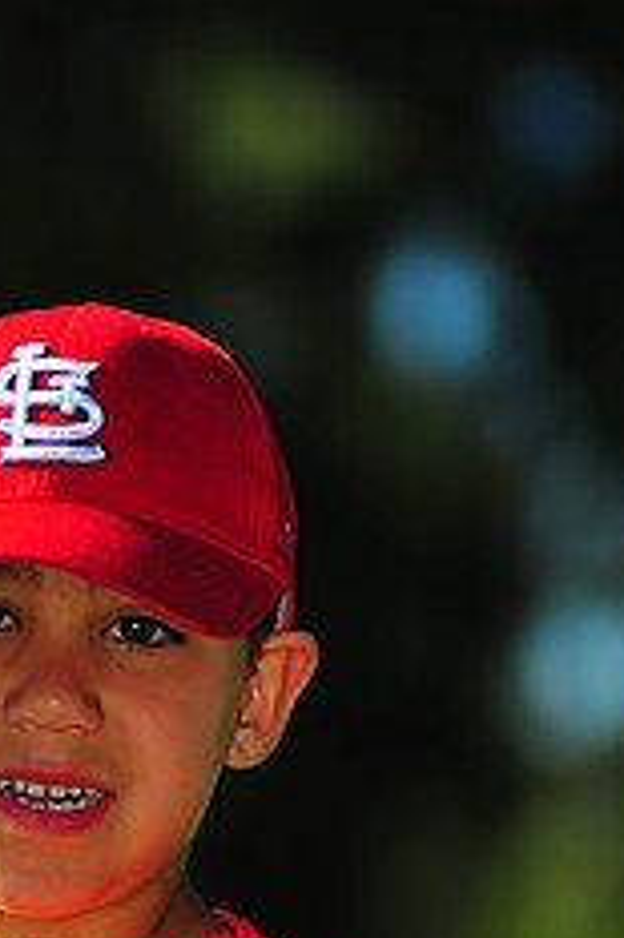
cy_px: 1131
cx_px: -20
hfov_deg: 3.1
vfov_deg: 4.6
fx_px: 11664
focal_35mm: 448
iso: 200
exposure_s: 1/2000
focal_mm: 180
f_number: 4
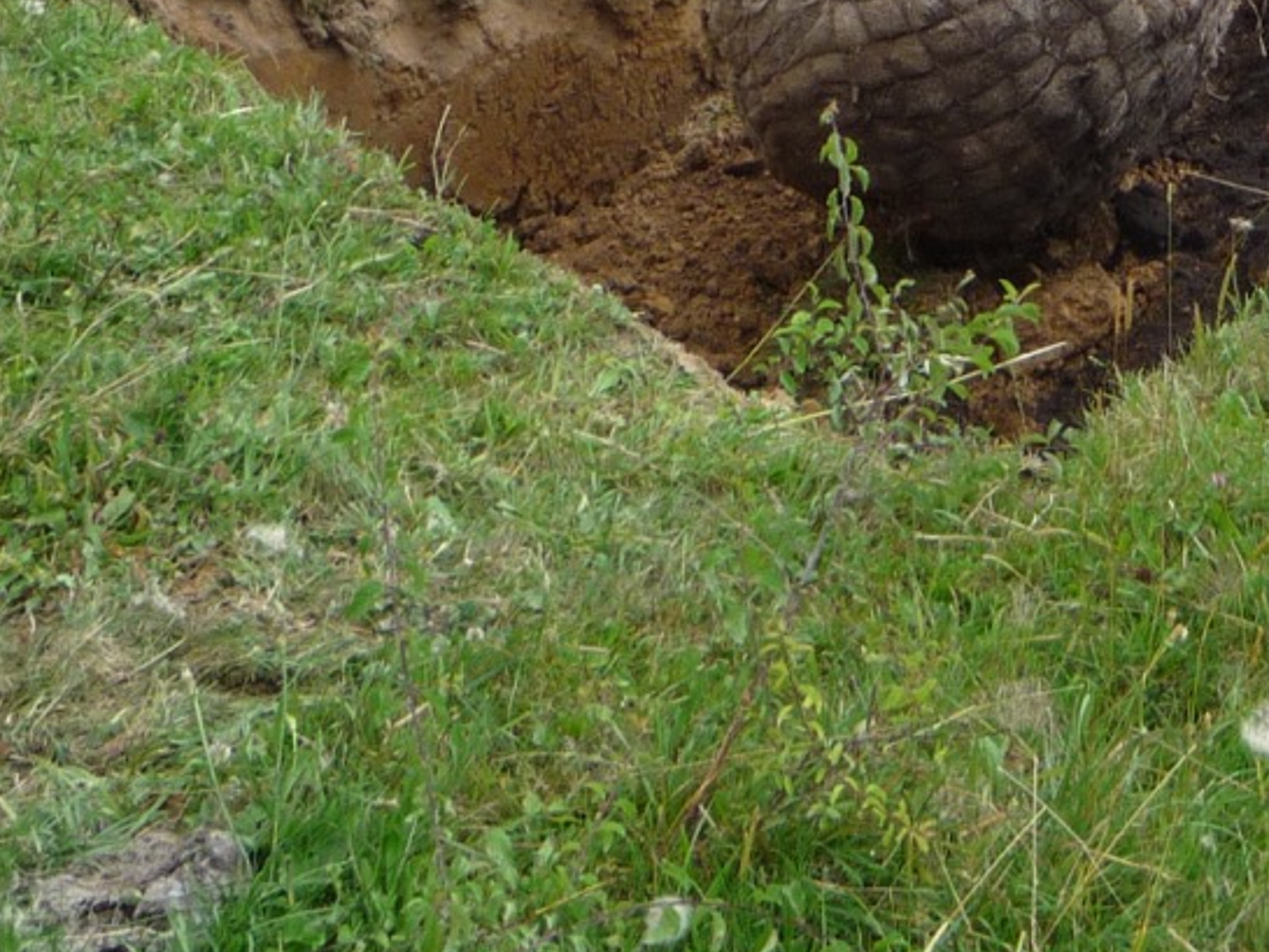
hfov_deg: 21.5
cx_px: 1257
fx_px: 3227
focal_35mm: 88
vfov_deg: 15.6
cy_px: -419
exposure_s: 1/160
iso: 100
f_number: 4
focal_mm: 5.2
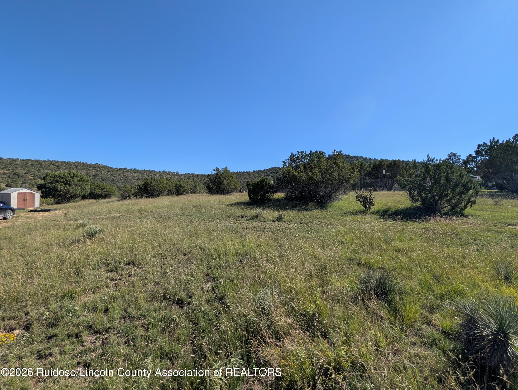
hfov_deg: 110.5
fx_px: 180
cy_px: 195
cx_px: 259
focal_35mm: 12
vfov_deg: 94.6
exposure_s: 1/3436
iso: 51
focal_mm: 2.02
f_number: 1.7
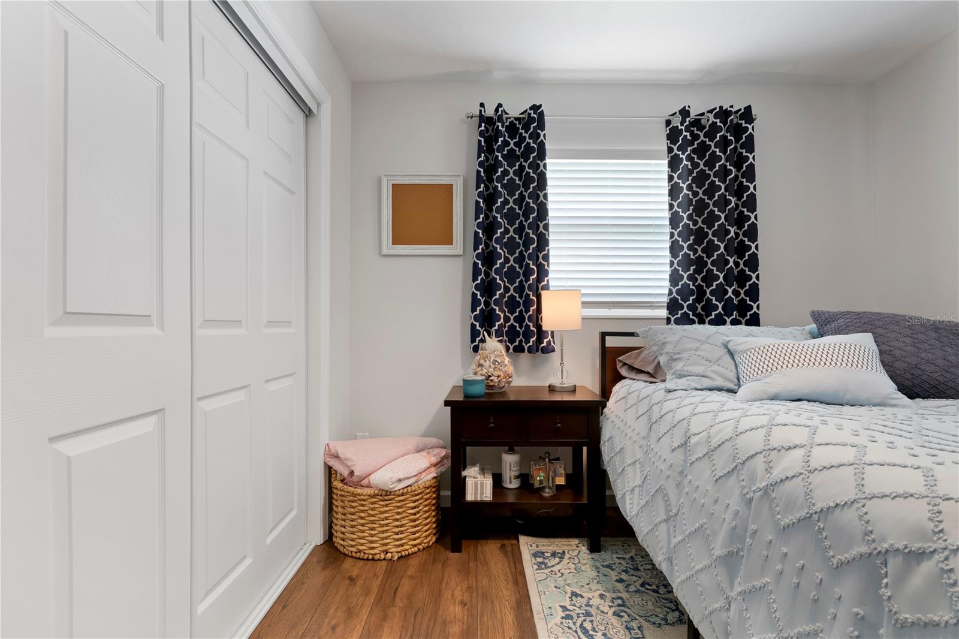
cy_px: 320
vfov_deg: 72.0
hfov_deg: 95.0
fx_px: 439
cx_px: 480
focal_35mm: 16
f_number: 8
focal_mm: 16.5
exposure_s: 1/2.5
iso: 500
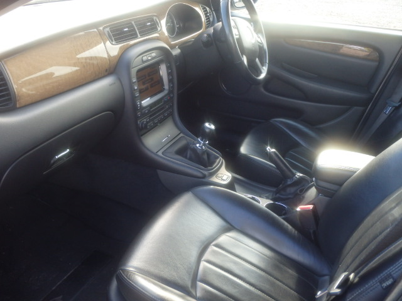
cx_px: 201
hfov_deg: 51.4
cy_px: 150
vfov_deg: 39.7
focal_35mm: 36
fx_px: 418
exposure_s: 1/50
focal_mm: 6.4
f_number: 4.5
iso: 200
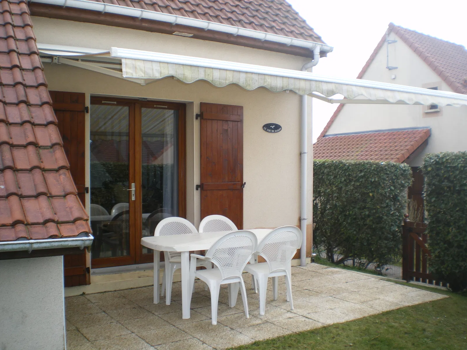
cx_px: 234
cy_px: 175
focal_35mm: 36
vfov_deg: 39.7
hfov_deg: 51.4
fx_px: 486
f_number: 4.6
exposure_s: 1/100
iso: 64
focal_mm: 6.3
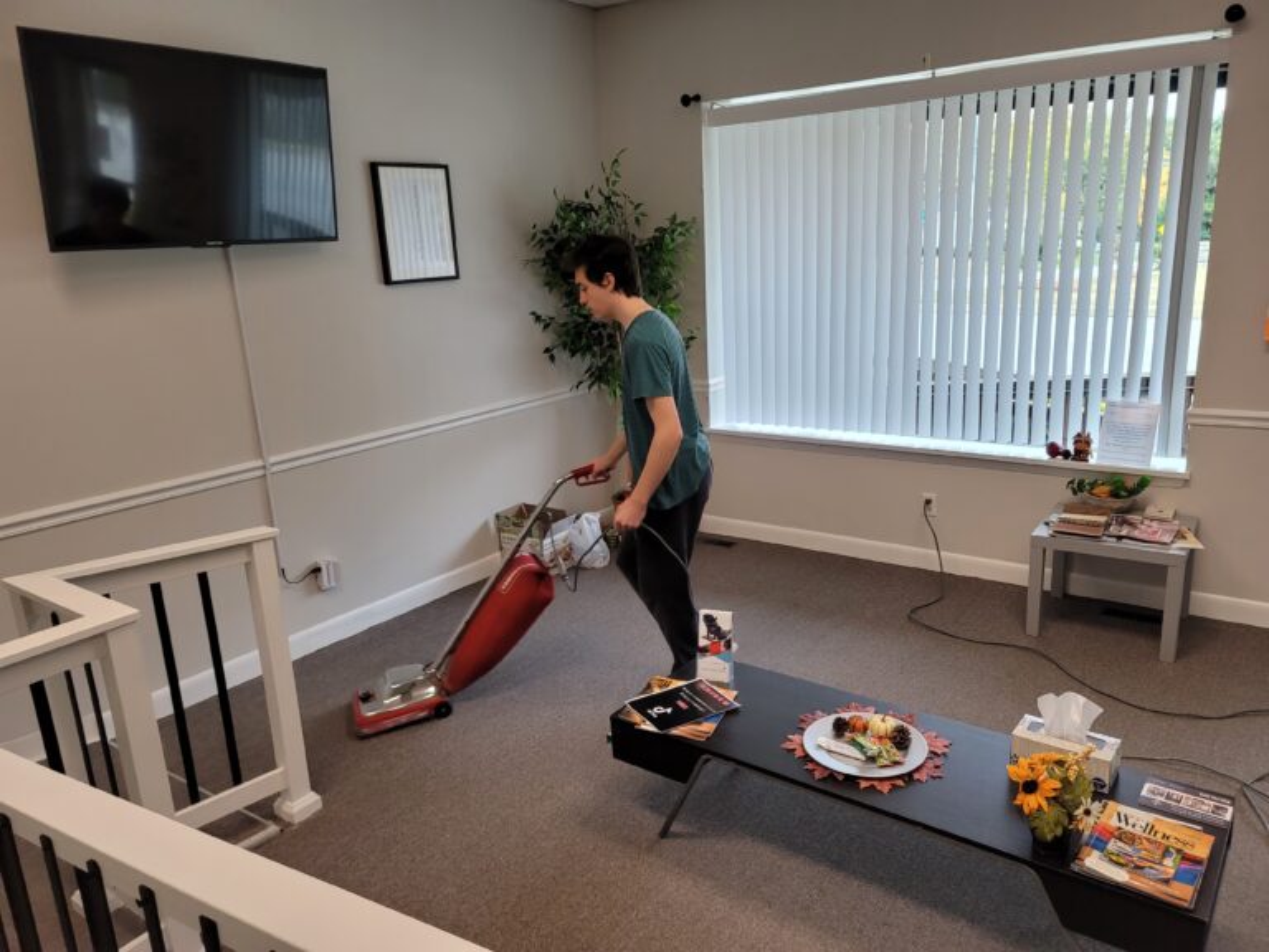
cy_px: 476
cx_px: 634
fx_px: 916
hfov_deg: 69.4
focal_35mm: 25
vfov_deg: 54.9
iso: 320
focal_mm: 7
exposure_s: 1/120
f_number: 1.8
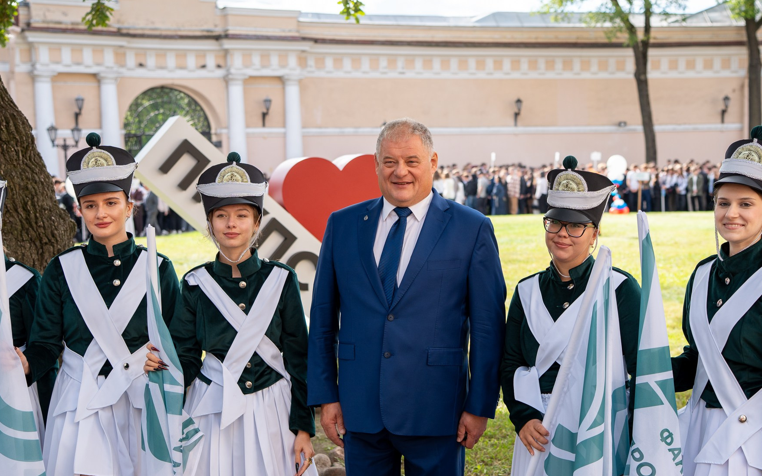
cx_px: 414
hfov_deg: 38.8
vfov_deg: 24.8
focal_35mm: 52
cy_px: 318
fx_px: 1080
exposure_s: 1/800
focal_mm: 35
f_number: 2.8
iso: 125
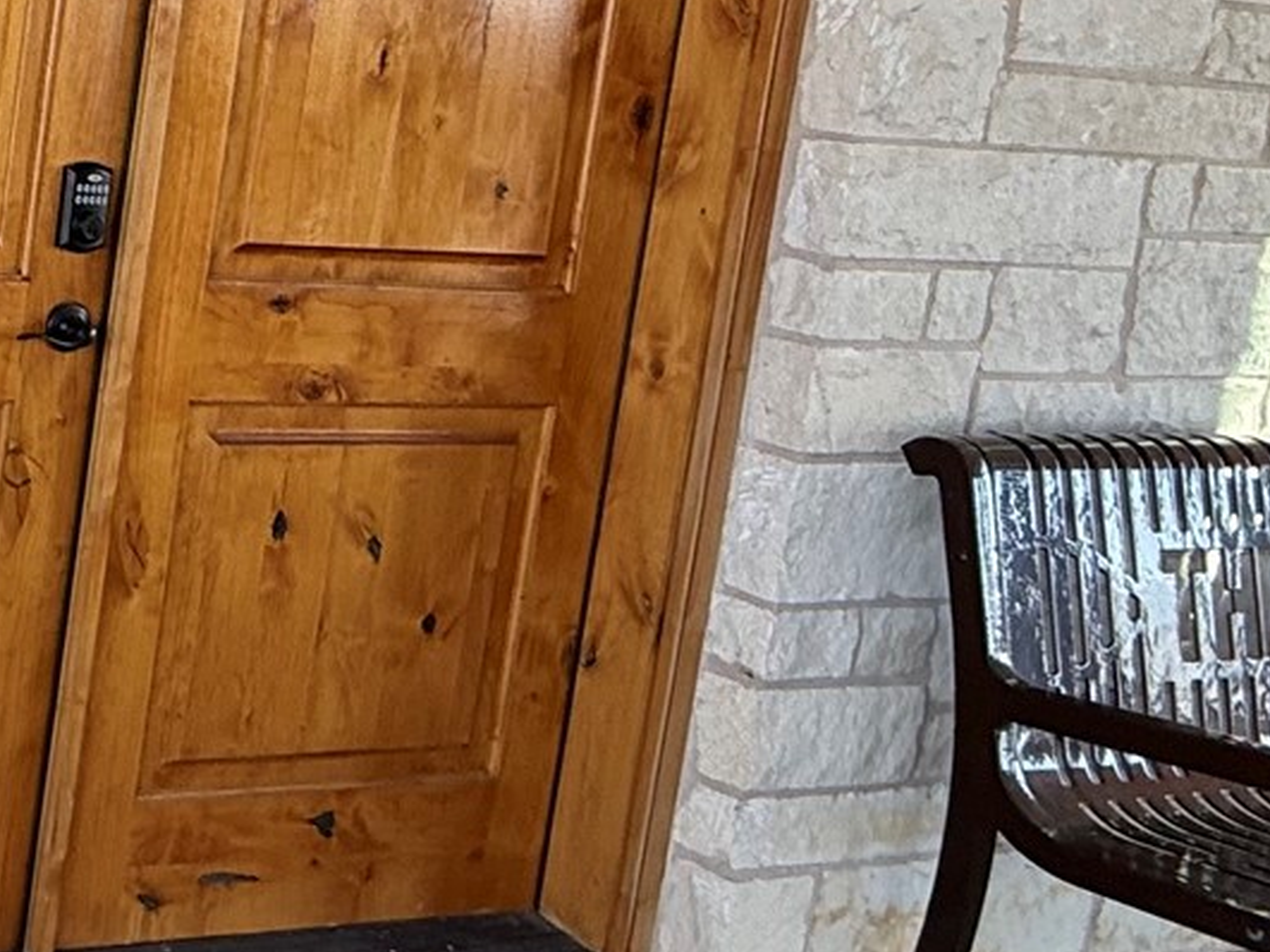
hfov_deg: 27.3
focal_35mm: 54
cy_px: 170
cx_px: -529
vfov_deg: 26.4
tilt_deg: -6.5
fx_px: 1981
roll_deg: -5.3
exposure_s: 1/172
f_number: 2.2
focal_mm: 2.22
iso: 50
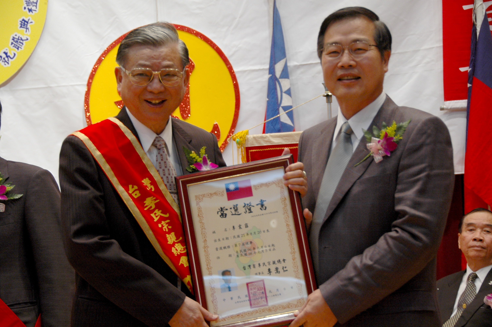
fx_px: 1229
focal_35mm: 90
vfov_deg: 15.2
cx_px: 246
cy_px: 164
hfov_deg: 22.6
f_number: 5
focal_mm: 60
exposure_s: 1/25
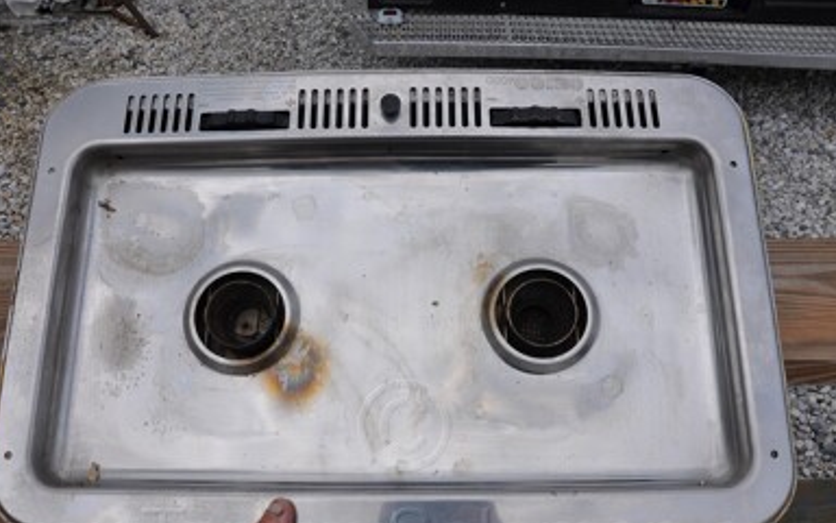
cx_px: 405
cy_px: 285
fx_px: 684
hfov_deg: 62.9
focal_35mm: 30
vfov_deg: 41.8
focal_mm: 18
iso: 200
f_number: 10
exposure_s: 1/400
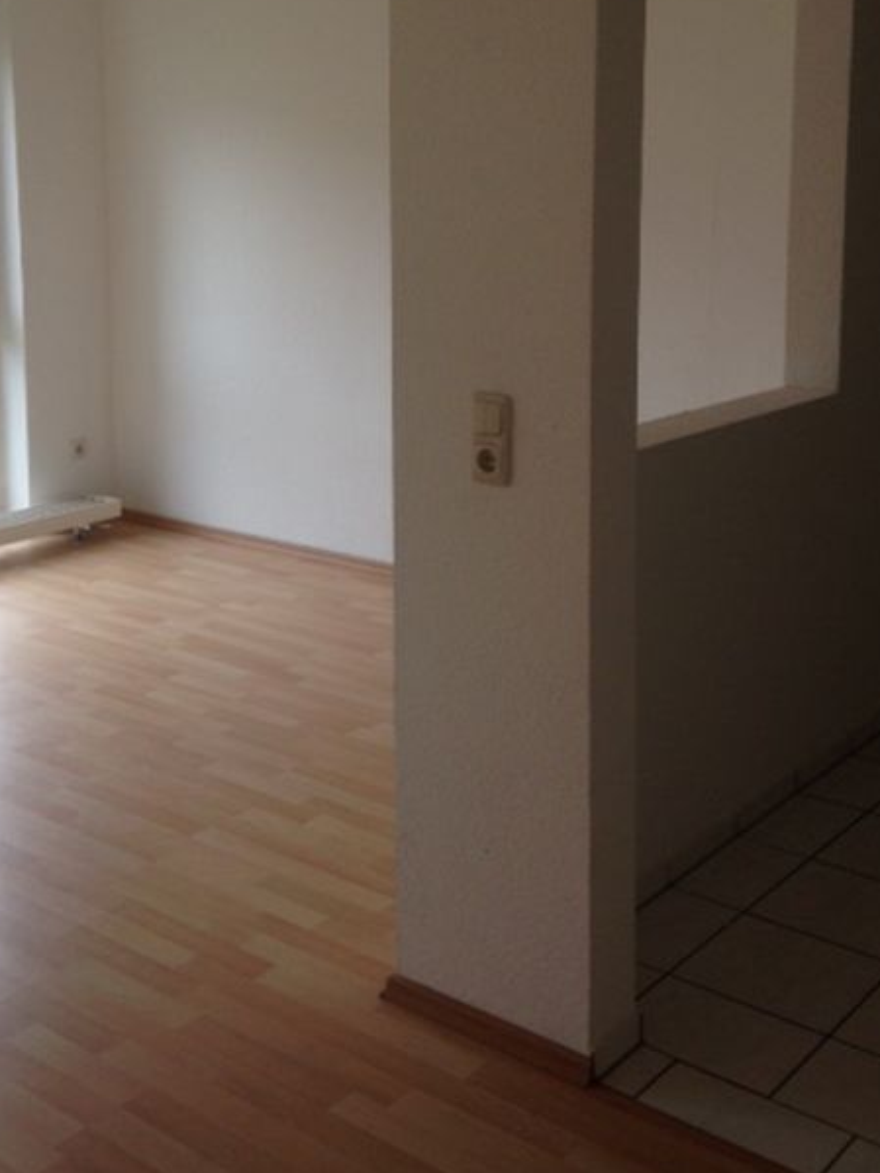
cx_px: 345
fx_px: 1594
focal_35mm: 47
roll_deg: +0.3
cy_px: 367
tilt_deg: -6.7
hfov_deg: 30.8
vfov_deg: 39.8
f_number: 2.4
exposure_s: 1/24
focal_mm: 4.12
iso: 50
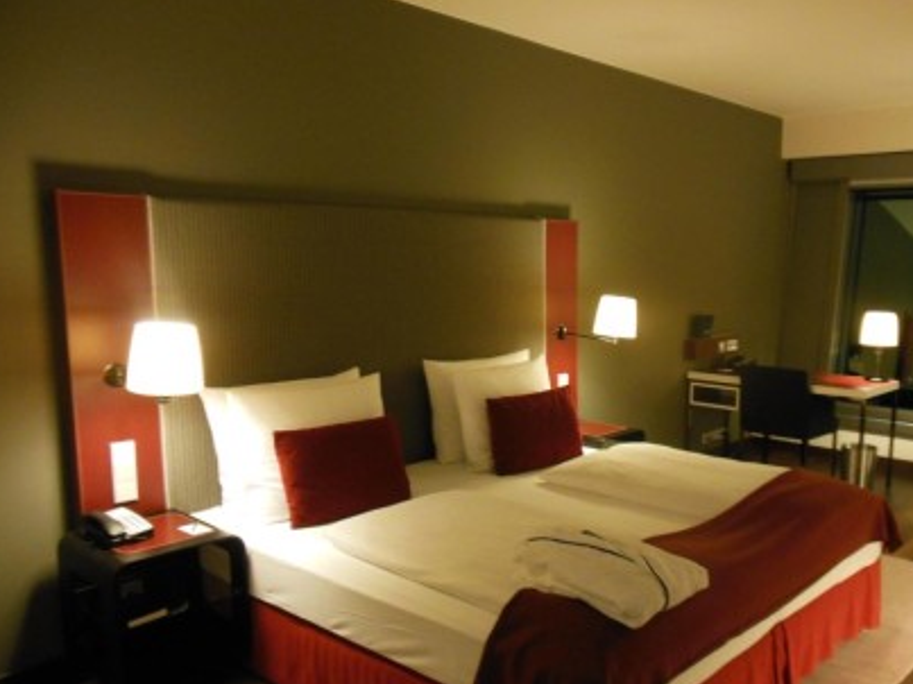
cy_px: 384
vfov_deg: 45.3
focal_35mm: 31
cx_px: 555
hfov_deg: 57.8
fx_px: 817
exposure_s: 1/13
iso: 400
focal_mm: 4.5
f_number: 3.2
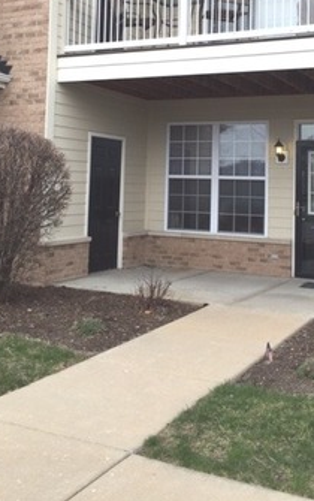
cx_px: 202
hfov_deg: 29.1
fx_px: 601
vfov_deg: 44.2
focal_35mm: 44
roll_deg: -0.8
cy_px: 147
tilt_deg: +3.7
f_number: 2.2
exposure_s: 1/439
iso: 32
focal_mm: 4.15
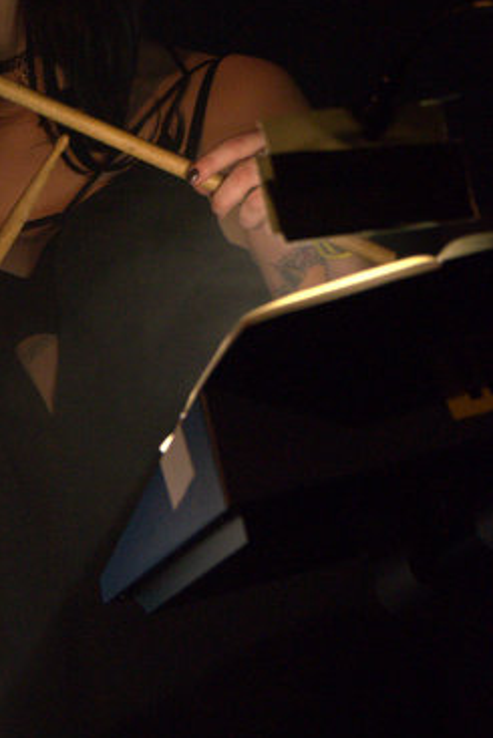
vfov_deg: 13.9
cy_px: 251
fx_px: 3017
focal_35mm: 147
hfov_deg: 9.3
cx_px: 29
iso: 800
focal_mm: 50
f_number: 2.8
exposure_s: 1/50
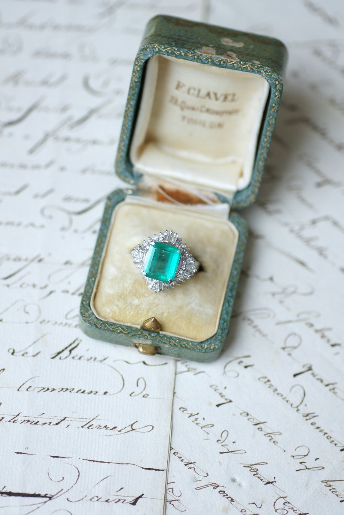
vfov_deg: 19.5
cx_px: 172
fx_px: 1505
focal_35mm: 105
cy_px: 258
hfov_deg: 13.0
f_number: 2.8
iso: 250
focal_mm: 70
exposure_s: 1/125
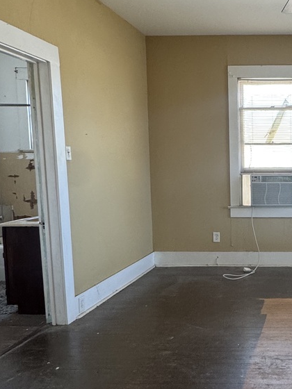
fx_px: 405
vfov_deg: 51.3
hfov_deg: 35.1
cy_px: 204
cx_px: 305
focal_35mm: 36
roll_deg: +0.5
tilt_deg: -6.0
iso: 200
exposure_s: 1/99
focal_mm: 2.22
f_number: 2.2
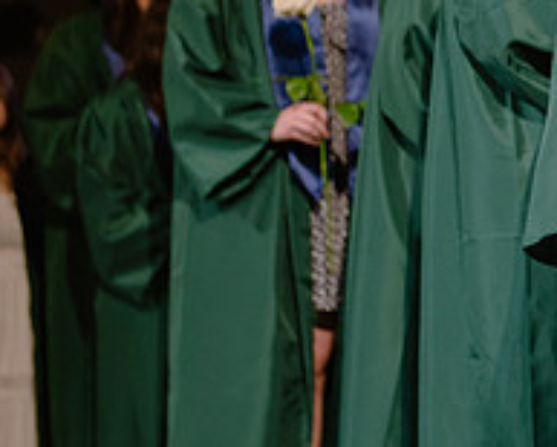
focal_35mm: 165
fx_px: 2724
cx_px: 791
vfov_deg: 9.3
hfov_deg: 11.3
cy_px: 14
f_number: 1.2
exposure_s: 1/320
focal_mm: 50
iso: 640
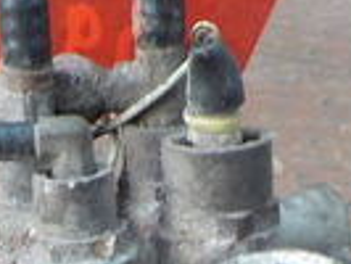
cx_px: 11
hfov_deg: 13.5
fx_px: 1461
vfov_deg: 9.8
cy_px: 457
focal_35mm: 144
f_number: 3.3
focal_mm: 4.1
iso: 360
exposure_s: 1/30
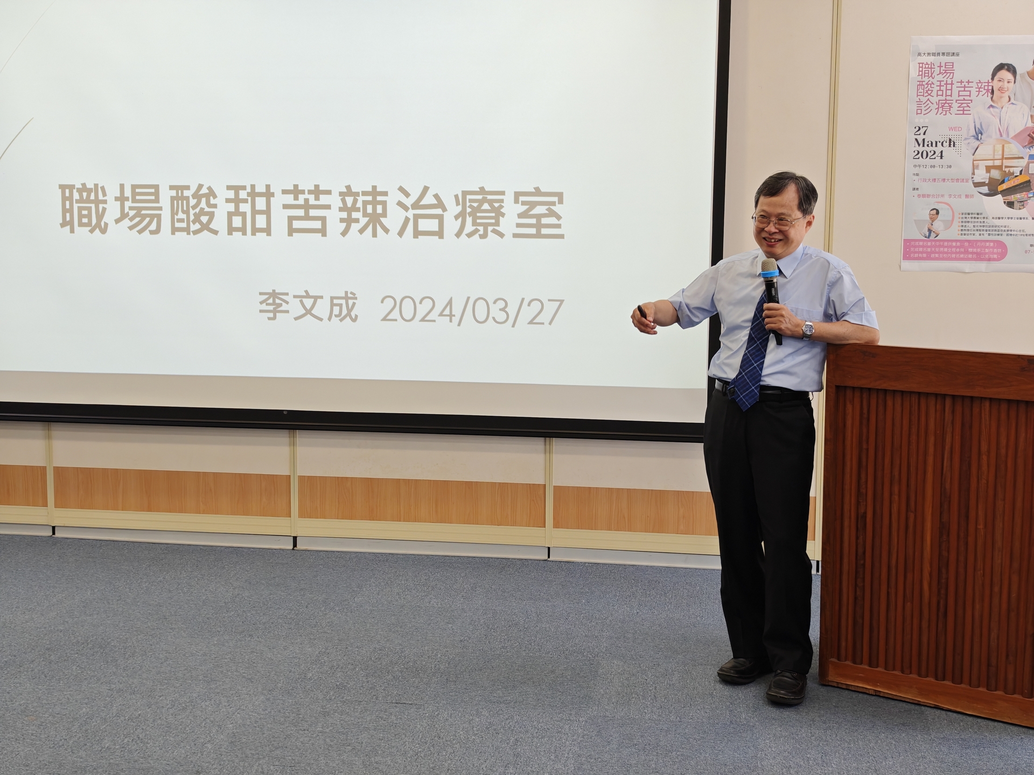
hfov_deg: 41.2
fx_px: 1374
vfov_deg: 31.5
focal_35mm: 46
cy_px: 388
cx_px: 517
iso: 206
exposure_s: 1/120
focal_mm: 8.72
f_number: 2
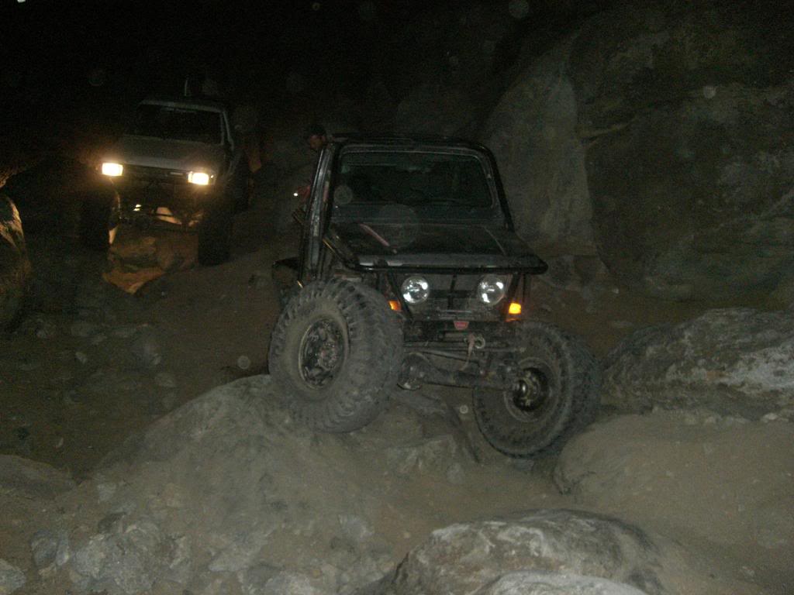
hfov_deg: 49.0
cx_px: 397
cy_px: 298
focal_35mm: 38
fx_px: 872
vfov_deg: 37.7
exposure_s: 1/60
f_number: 2.7
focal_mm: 6.2
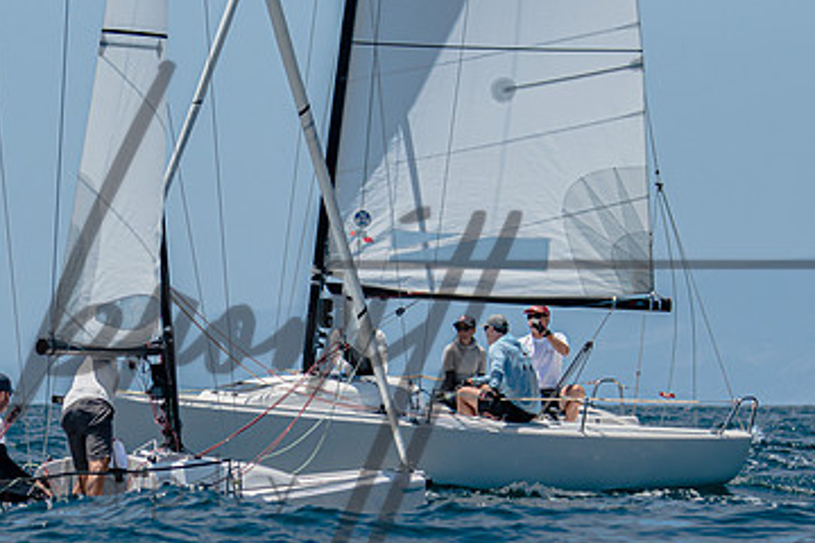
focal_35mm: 475
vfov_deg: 2.9
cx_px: 177
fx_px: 10753
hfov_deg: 4.3
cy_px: 453
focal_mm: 150
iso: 200
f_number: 5
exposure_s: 1/2000
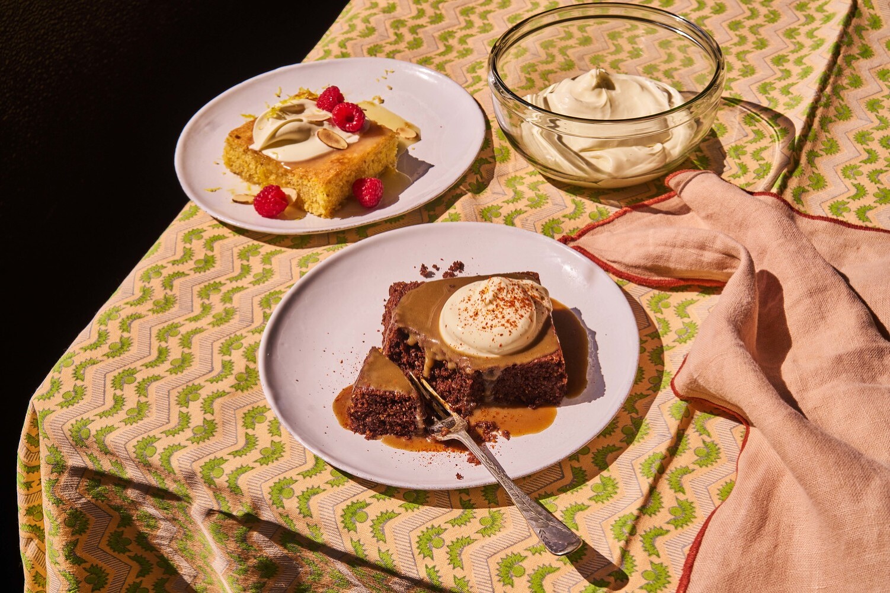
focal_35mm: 50
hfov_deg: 39.6
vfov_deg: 27.0
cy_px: 296
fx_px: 1236
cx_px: 445
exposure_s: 1/320
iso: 320
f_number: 13
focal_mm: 50
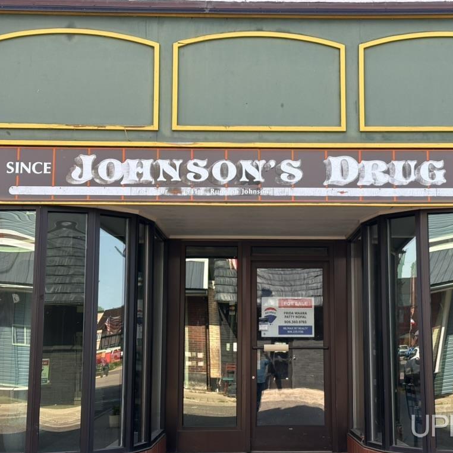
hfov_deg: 30.0
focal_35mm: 57
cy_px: 227
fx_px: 844
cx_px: 271
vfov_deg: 30.0
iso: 64
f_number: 1.78
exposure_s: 1/521
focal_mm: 6.86
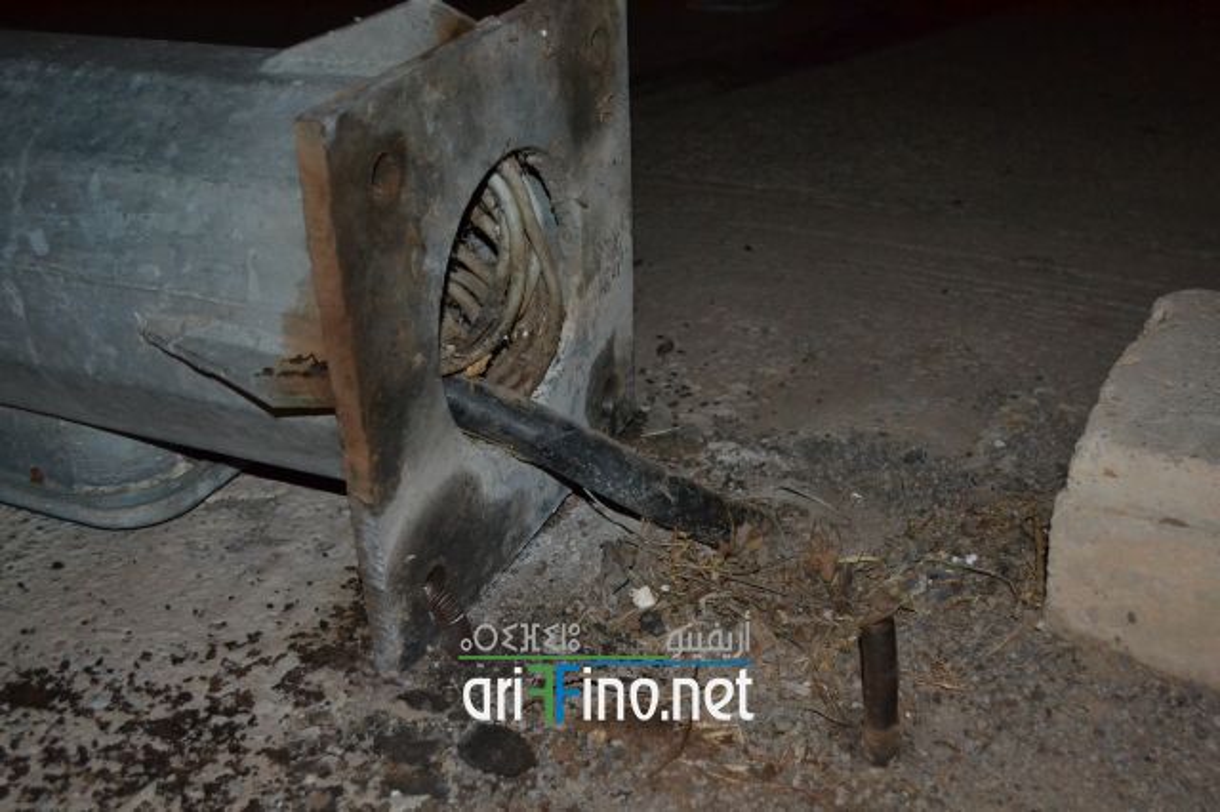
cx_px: 610
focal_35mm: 42
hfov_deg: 46.4
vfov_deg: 31.9
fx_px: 1423
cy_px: 406
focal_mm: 28
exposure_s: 1/60
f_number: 4.5
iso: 2500
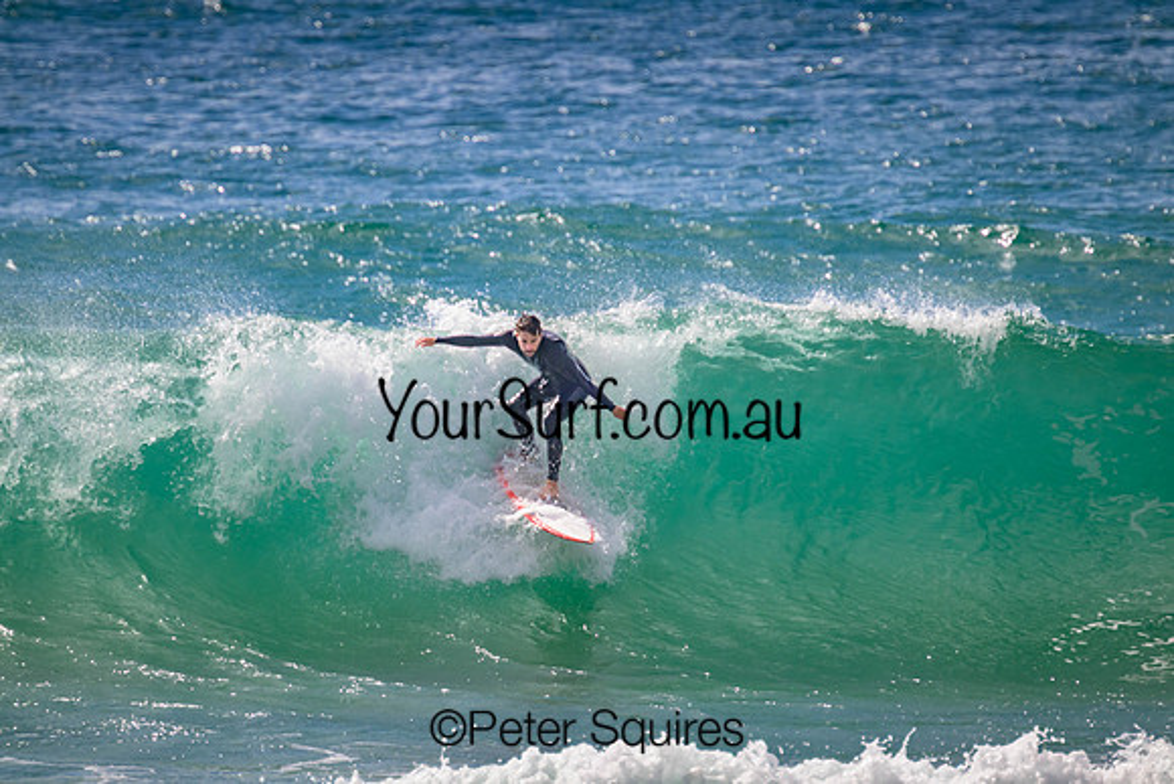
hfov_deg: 2.6
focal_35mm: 800
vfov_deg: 1.7
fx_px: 26094
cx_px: 587
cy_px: 392
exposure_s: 1/2000
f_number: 11
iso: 1000
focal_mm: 800
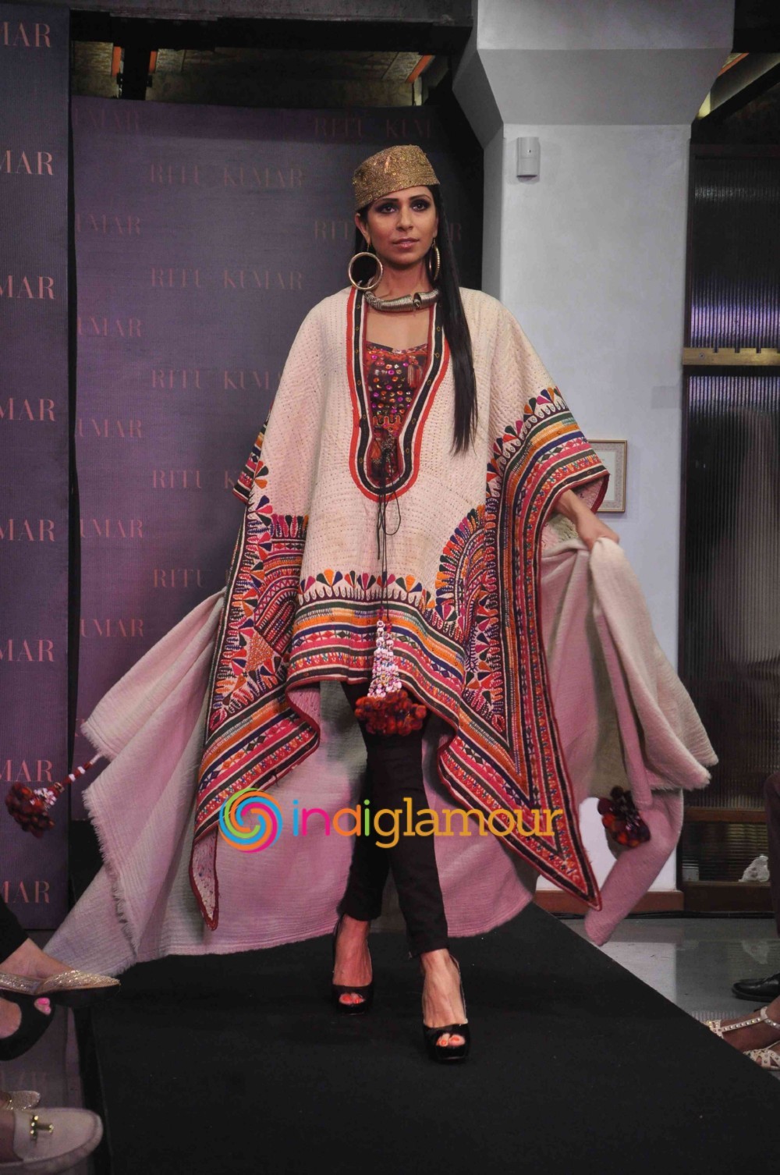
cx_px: 390
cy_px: 588
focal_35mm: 78
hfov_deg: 17.4
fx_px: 2542
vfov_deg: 26.0
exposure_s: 1/160
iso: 1250
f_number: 10
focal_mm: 52
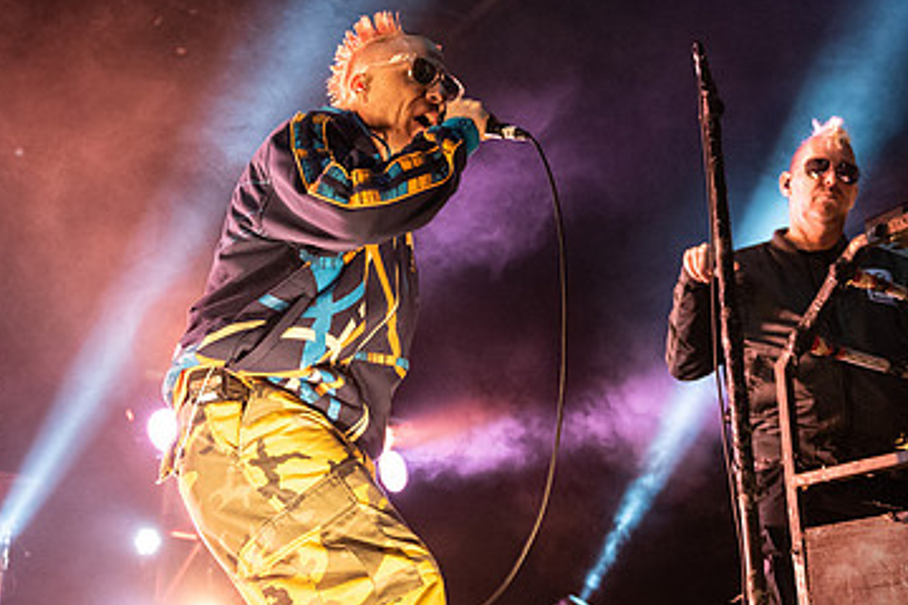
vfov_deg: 26.9
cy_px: 241
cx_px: 321
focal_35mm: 50
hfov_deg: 39.2
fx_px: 1261
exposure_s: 1/250
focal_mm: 29
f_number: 3.2
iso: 3200
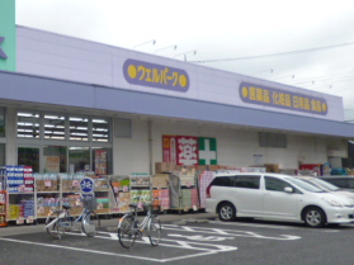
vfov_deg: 26.4
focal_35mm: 55
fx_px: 562
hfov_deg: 32.4
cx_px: 6
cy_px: 85
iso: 100
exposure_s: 1/1300
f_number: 2.5
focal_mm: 4.3
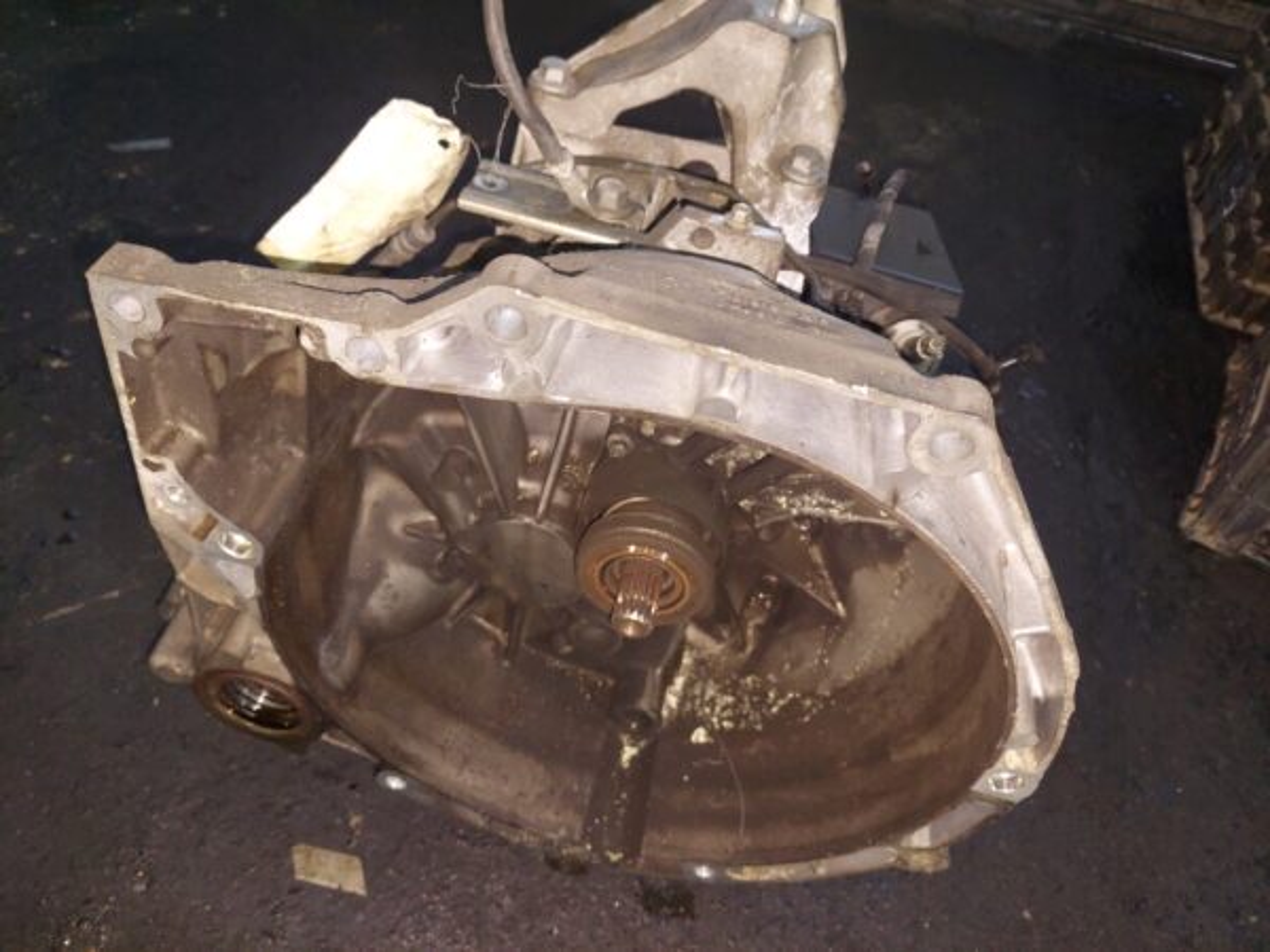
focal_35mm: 25
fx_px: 917
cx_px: 635
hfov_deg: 69.4
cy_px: 476
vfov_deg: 54.9
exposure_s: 1/50
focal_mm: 5.23
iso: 250
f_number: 1.8
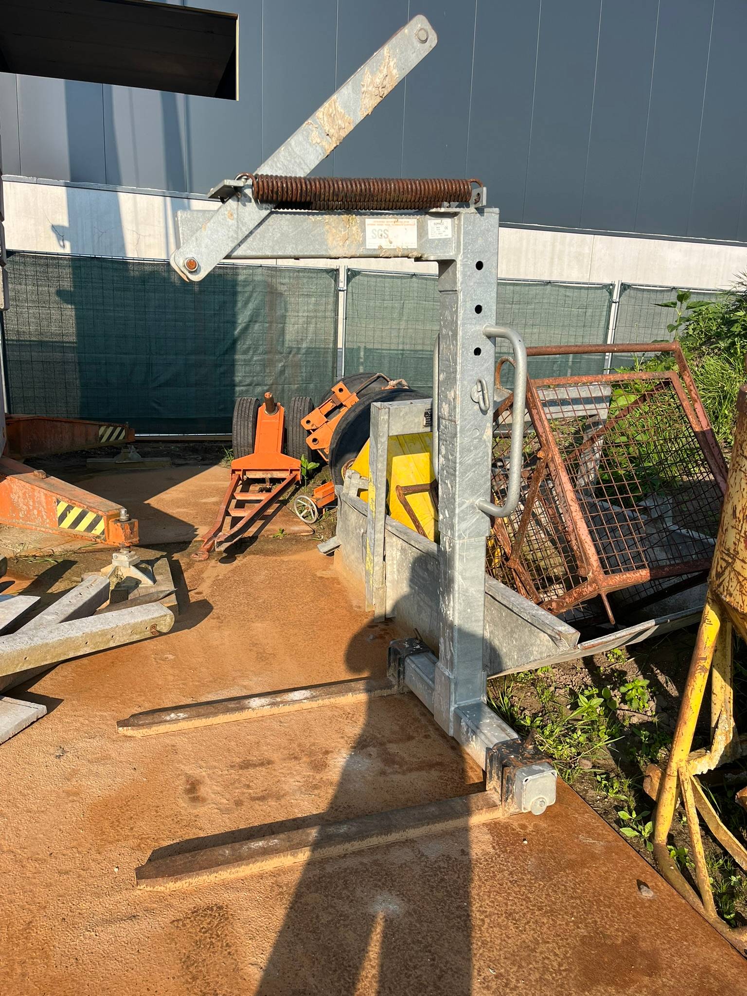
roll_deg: -1.9
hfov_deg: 53.1
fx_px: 748
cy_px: 498
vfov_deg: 67.3
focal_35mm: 26
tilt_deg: -13.3
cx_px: 374
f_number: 1.6
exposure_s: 1/1992
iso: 50
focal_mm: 5.1
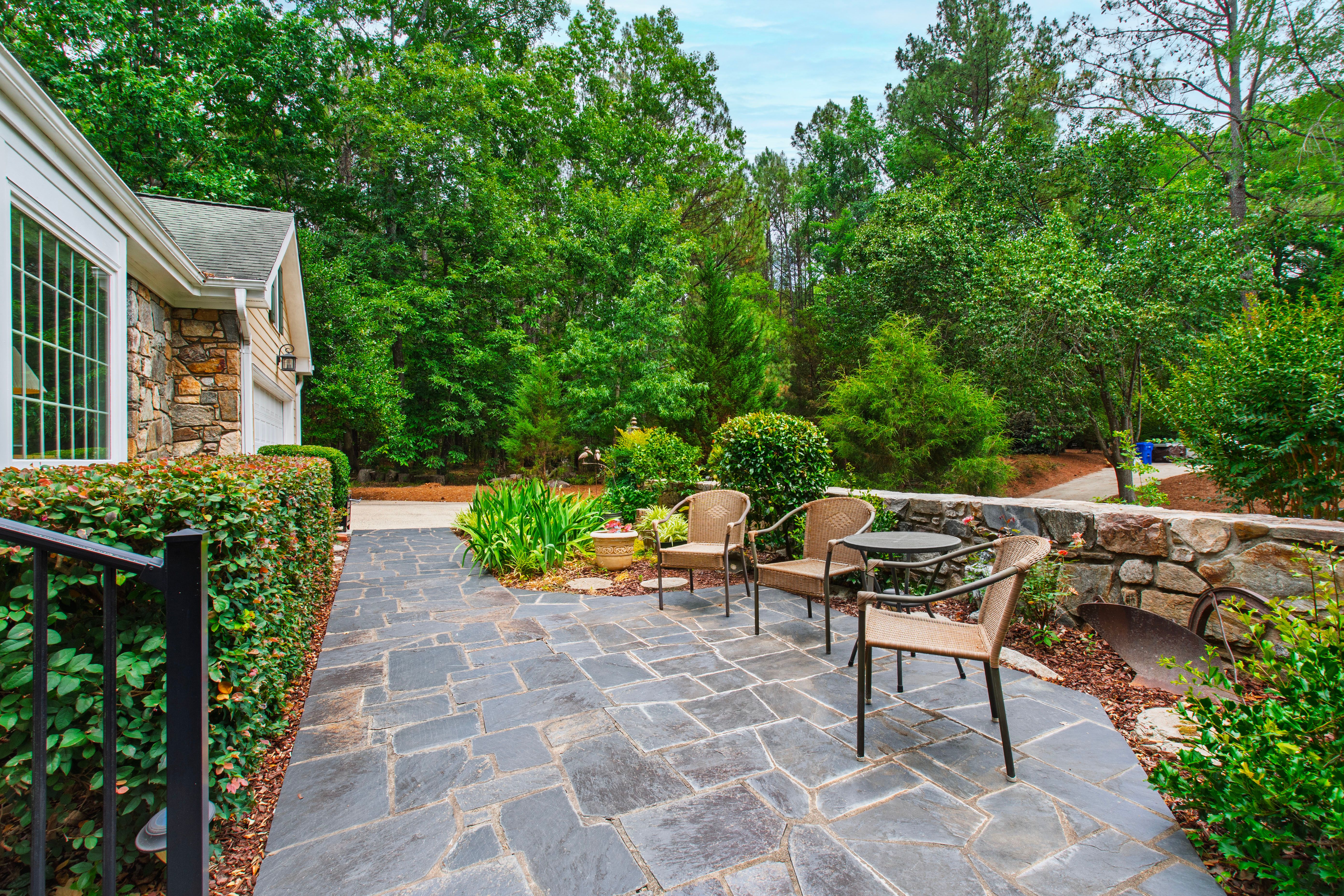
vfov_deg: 77.3
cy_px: 448
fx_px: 560
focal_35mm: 15
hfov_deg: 100.4
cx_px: 672
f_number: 8
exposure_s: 1/80
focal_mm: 10
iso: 100
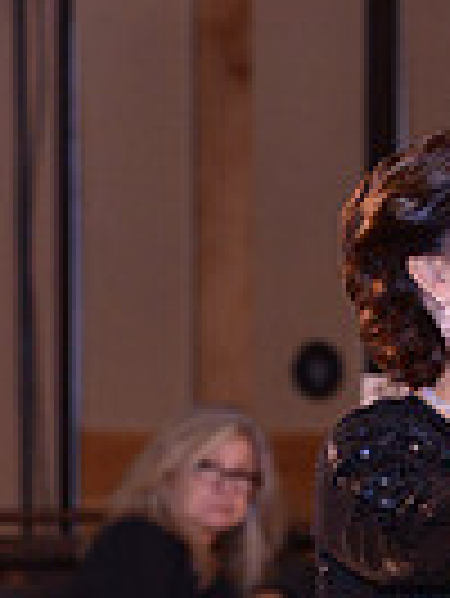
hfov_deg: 3.1
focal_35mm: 486
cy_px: 895
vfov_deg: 4.1
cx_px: 812
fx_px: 8410
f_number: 5
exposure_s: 1/250
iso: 1600
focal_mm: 116
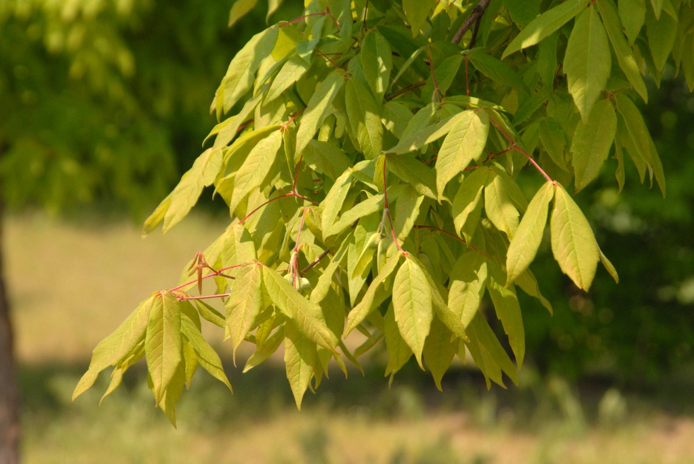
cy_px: 232
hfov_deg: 7.4
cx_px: 347
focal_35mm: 278
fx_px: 5355
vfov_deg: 5.0
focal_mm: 185
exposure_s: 1/400
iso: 400
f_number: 10
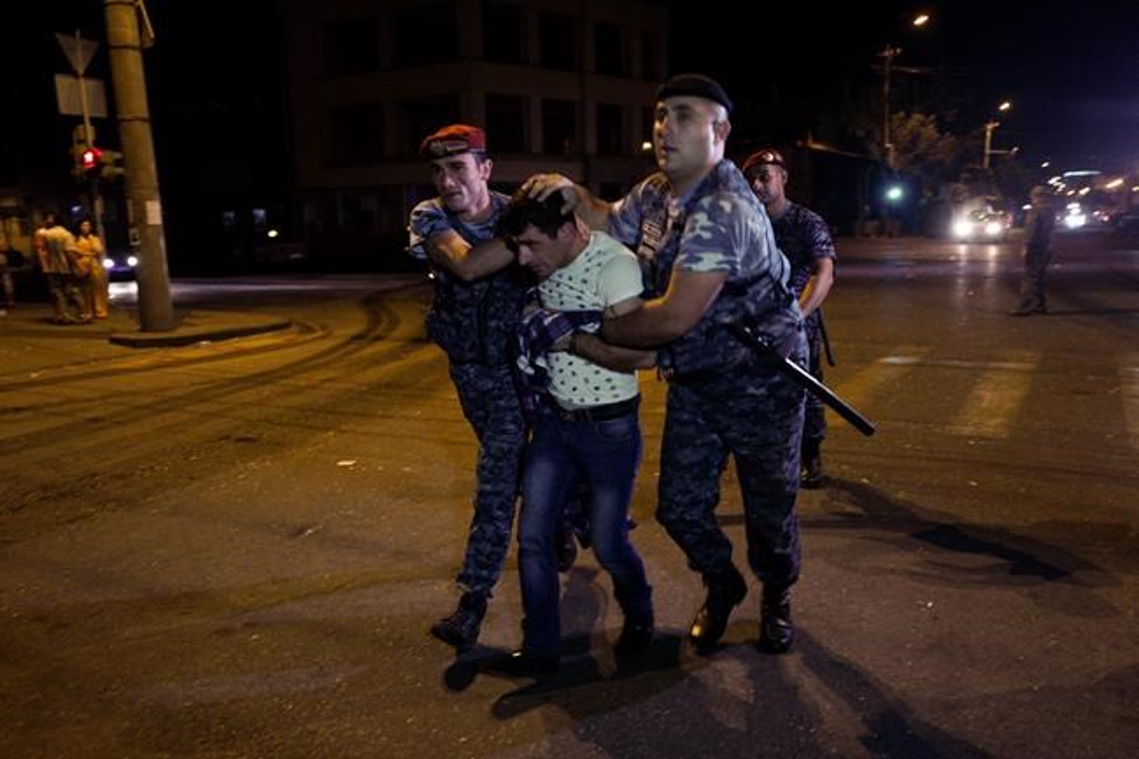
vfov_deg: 46.4
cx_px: 570
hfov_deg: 65.5
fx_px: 886
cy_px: 380
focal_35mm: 28
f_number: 1.7
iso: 3200
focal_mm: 28
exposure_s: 1/160
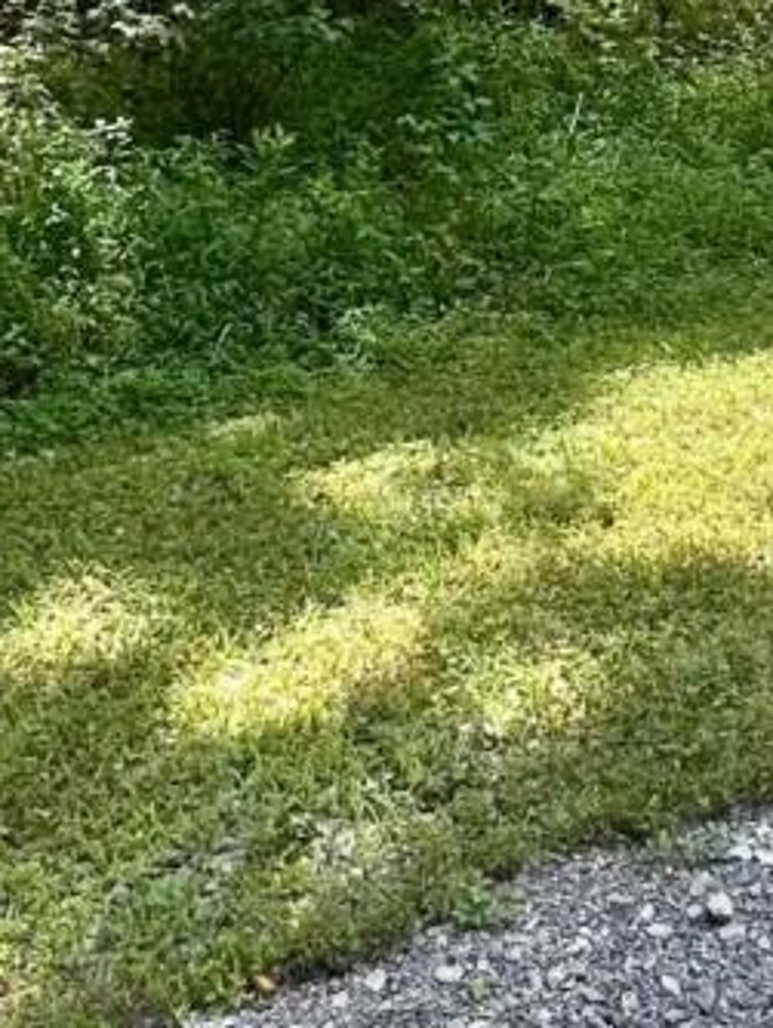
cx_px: 628
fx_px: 1992
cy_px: -203
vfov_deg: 25.9
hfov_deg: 21.7
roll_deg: -1.4
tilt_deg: +1.5
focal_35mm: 67
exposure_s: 1/376
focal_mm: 2.22
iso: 40
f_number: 2.2
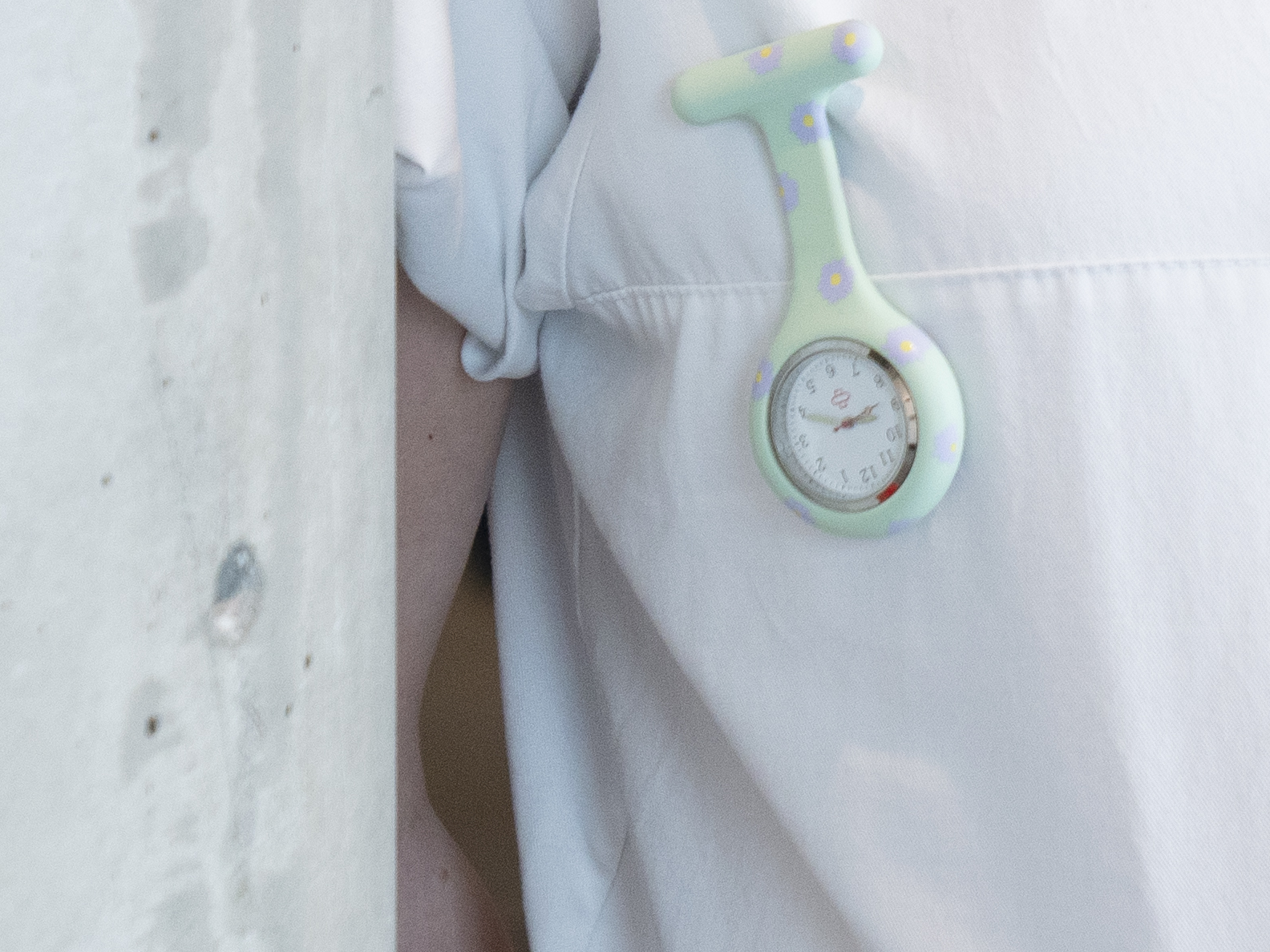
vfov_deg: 4.4
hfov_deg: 5.8
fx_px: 12401
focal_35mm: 338
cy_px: -510
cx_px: 1923
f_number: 4
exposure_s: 1/250
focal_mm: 70
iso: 800
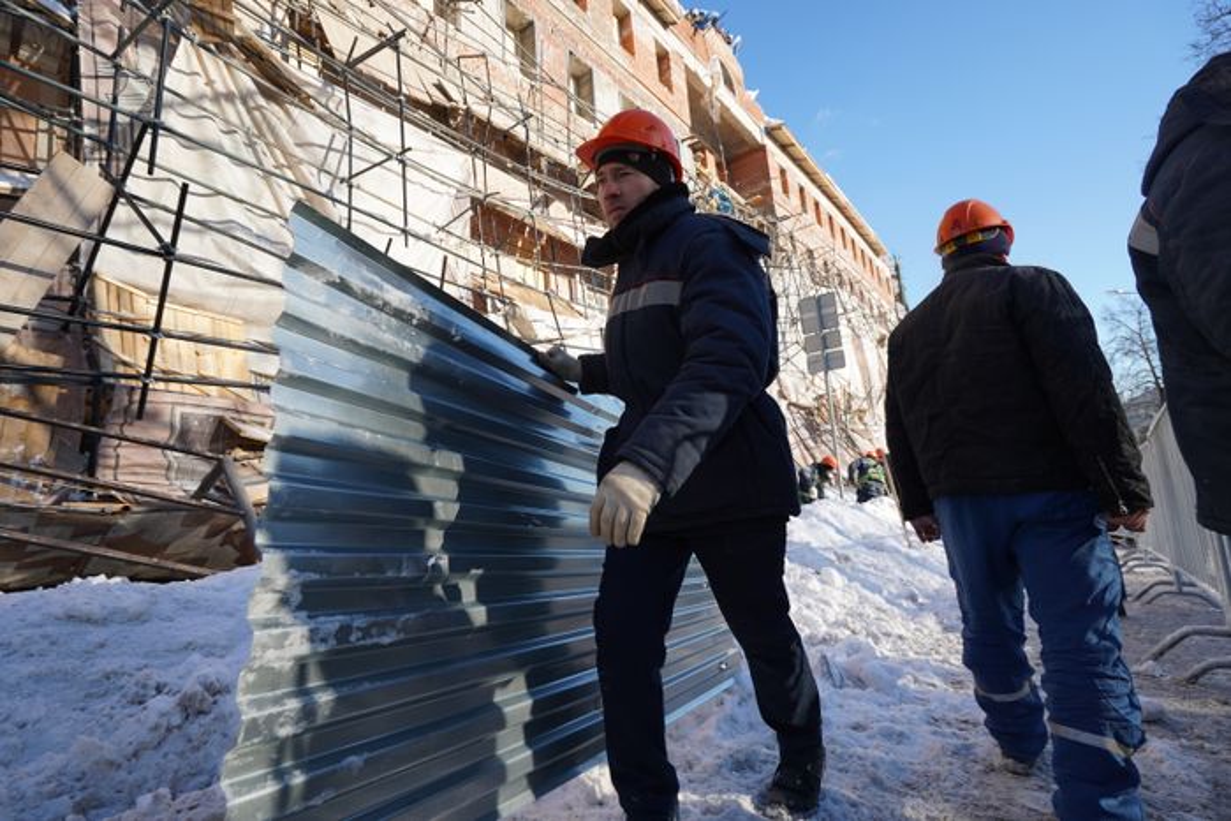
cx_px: 616
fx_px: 547
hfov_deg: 96.7
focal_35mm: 16
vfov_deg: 73.7
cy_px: 410
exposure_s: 1/400
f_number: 5
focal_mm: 16
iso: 160
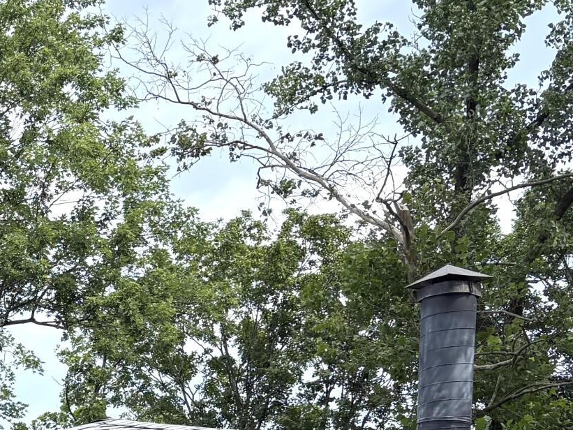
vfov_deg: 14.7
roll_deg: -0.5
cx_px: -279
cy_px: 602
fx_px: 1573
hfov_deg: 18.4
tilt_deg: +6.7
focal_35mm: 95
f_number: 1.6
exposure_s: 1/1239
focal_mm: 5.96
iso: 64
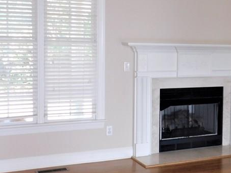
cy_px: 70
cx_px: 237
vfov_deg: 21.6
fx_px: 454
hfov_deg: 26.8
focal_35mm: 68
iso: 160
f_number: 3.5
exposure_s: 1/30
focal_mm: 5.4
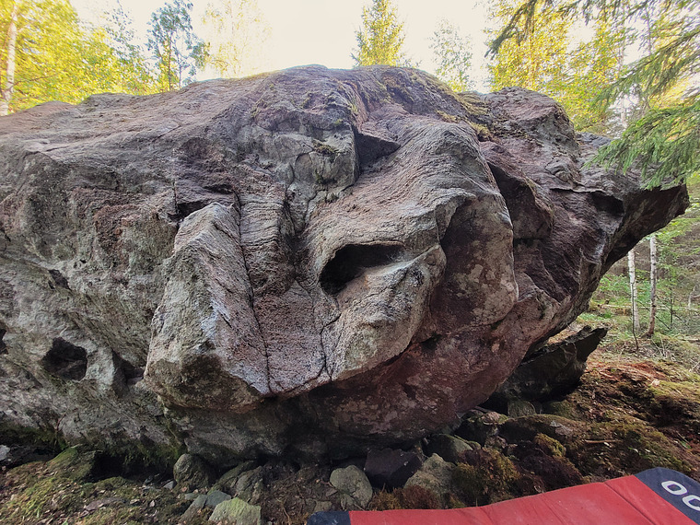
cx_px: 350
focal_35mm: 13
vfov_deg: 89.9
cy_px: 262
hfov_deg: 106.2
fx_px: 263
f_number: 2.2
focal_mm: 1.74
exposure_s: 1/50
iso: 250
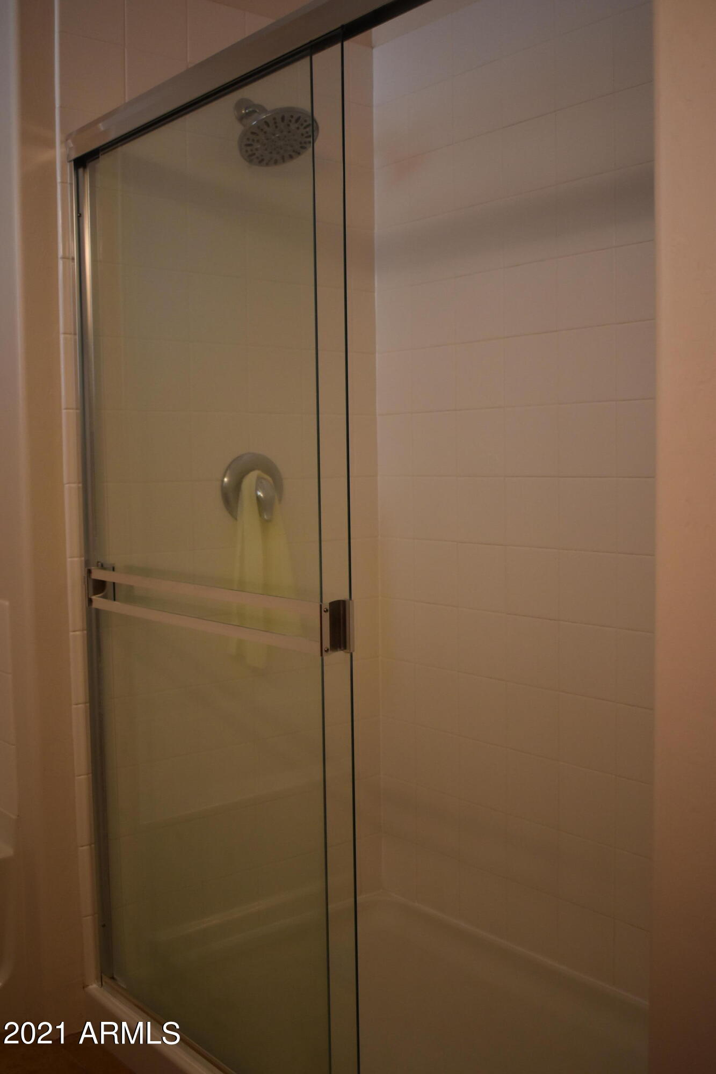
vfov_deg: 53.1
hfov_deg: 36.9
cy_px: 537
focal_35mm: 36
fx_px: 1074
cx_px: 358
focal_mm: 24
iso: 800
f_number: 4
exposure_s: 1/160
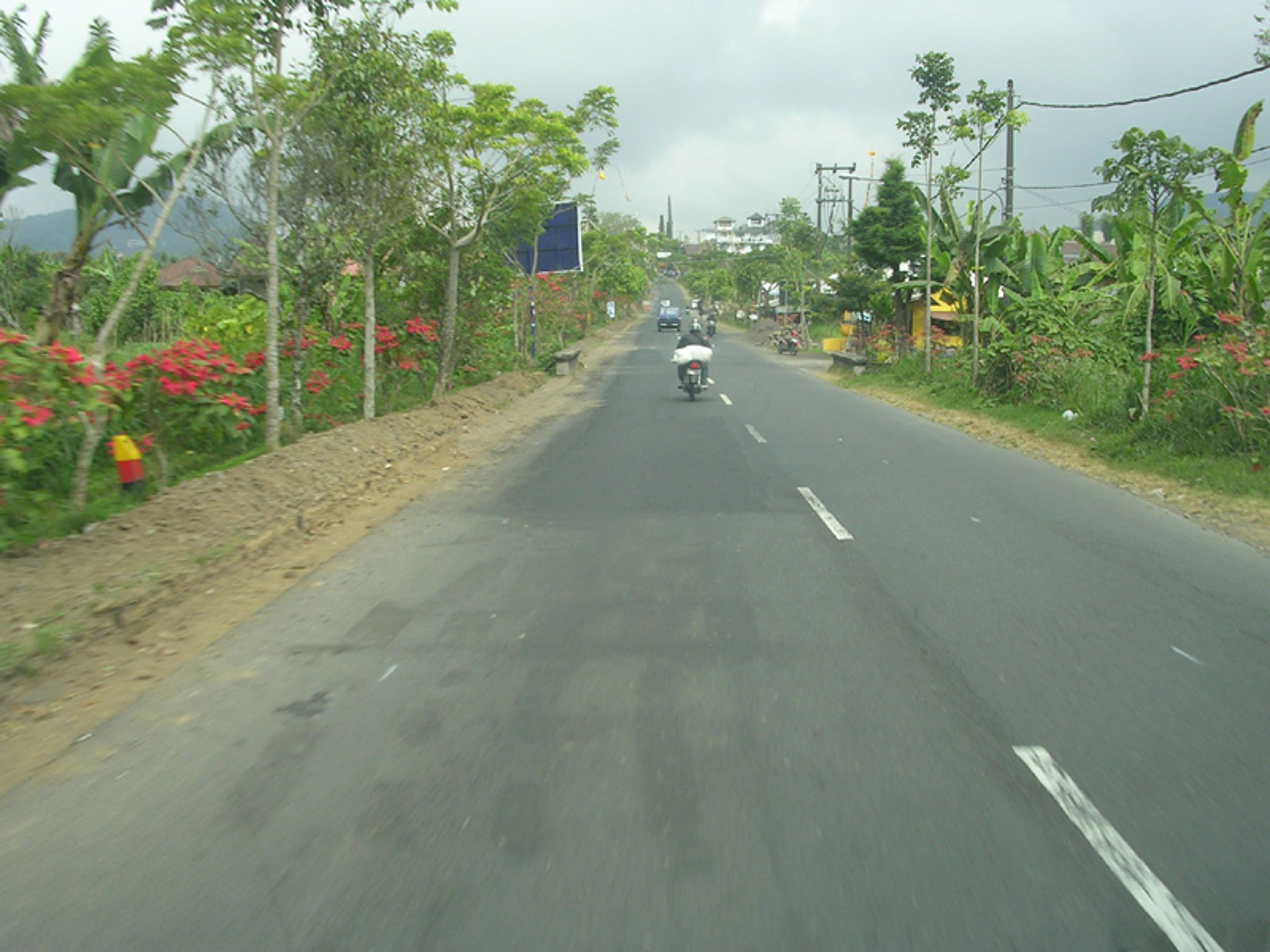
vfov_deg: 37.7
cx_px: 635
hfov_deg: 49.0
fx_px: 1394
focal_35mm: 38
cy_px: 476
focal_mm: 5.8
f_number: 5.6
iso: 50
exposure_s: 1/127
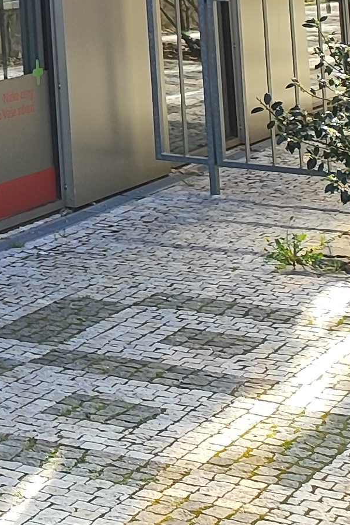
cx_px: -698
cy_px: -278
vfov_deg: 16.6
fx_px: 1619
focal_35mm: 111
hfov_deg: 9.6
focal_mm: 5.89
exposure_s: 1/153
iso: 50
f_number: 1.89
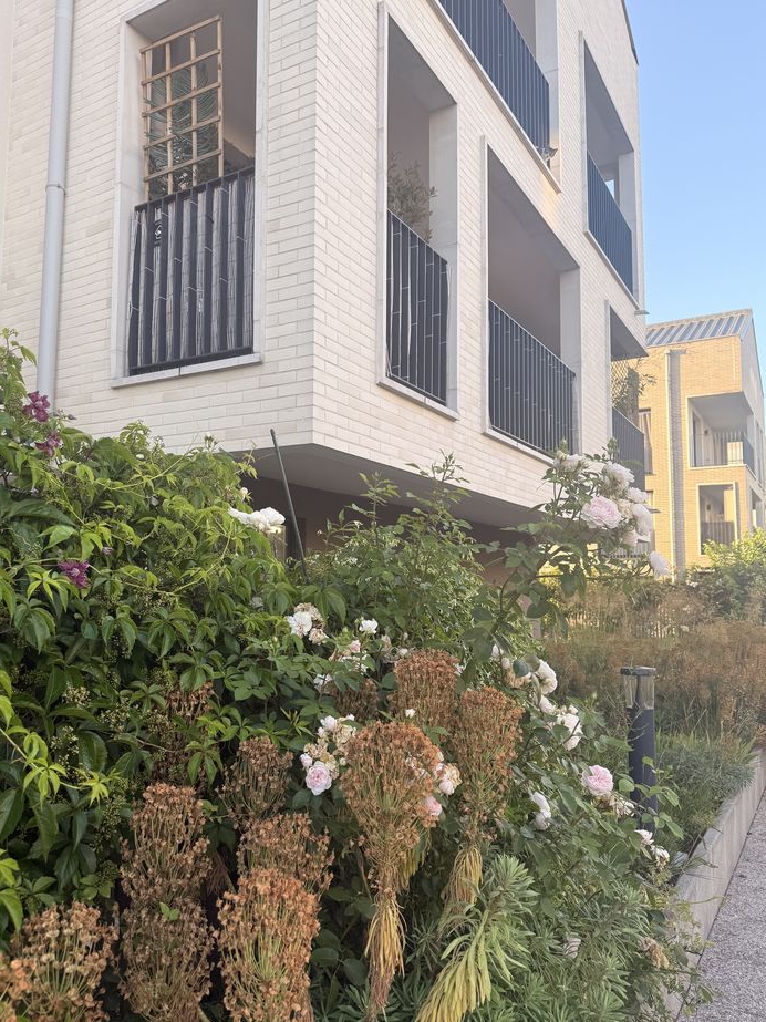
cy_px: 518
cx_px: 366
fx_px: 767
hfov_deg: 53.0
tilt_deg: +6.1
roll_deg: -0.9
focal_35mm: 26
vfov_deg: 67.3
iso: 100
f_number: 1.78
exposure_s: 1/412
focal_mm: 6.76
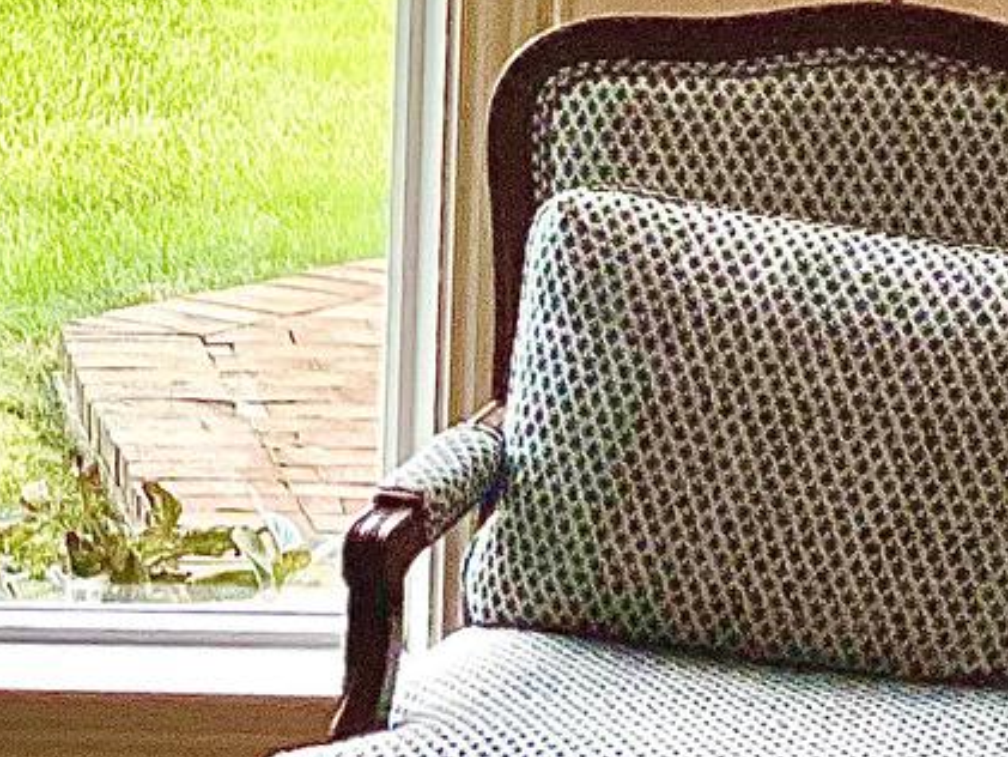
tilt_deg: -7.8
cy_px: -110
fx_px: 7369
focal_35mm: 253
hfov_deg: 7.6
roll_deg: -0.4
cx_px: -781
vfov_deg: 5.9
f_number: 2
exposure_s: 1/856
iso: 32
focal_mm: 6
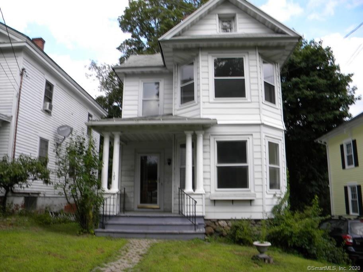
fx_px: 294
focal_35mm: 28
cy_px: 136
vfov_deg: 49.7
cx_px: 182
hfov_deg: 63.4
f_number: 3.5
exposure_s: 1/457
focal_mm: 5
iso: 80
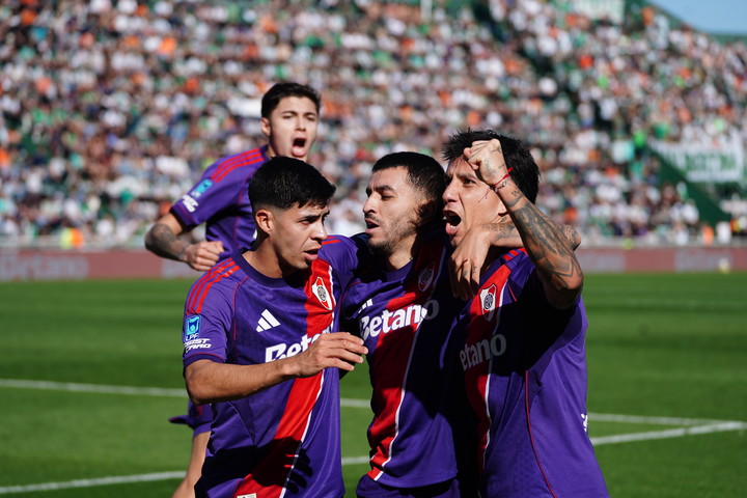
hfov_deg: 13.3
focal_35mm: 154
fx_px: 3195
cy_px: 249
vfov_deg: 8.9
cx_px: 374
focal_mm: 154
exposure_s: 1/1000
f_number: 5
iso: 125
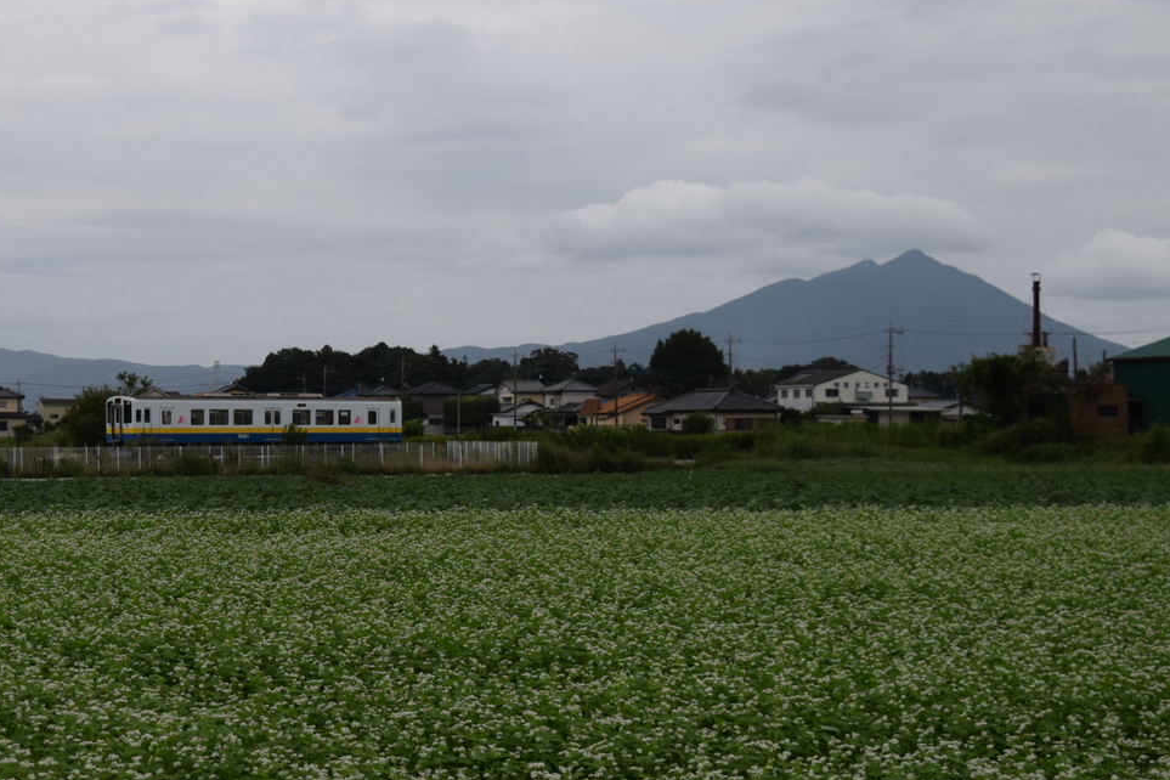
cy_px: 442
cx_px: 501
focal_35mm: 71
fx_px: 2307
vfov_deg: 19.2
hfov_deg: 28.4
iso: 800
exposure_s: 1/2000
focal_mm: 38
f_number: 5.6
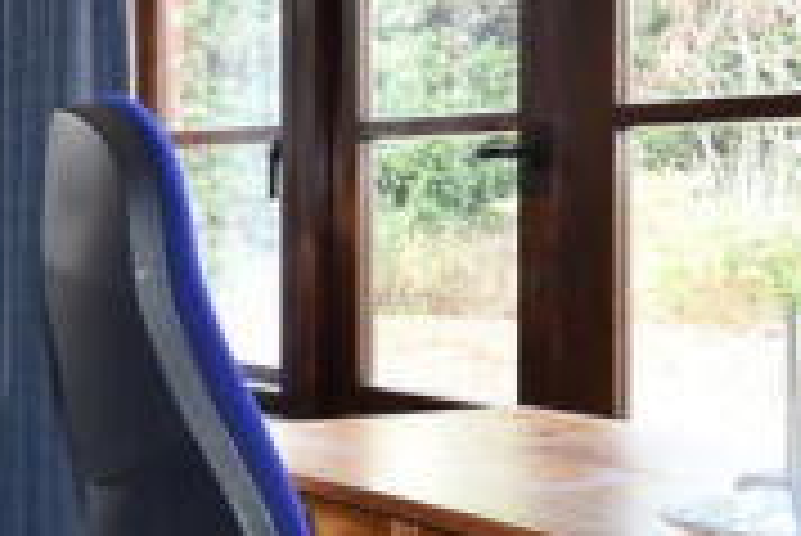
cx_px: 106
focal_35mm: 72
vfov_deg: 19.0
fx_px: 1600
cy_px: 227
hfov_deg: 27.3
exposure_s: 1/60
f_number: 4.8
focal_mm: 13
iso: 640
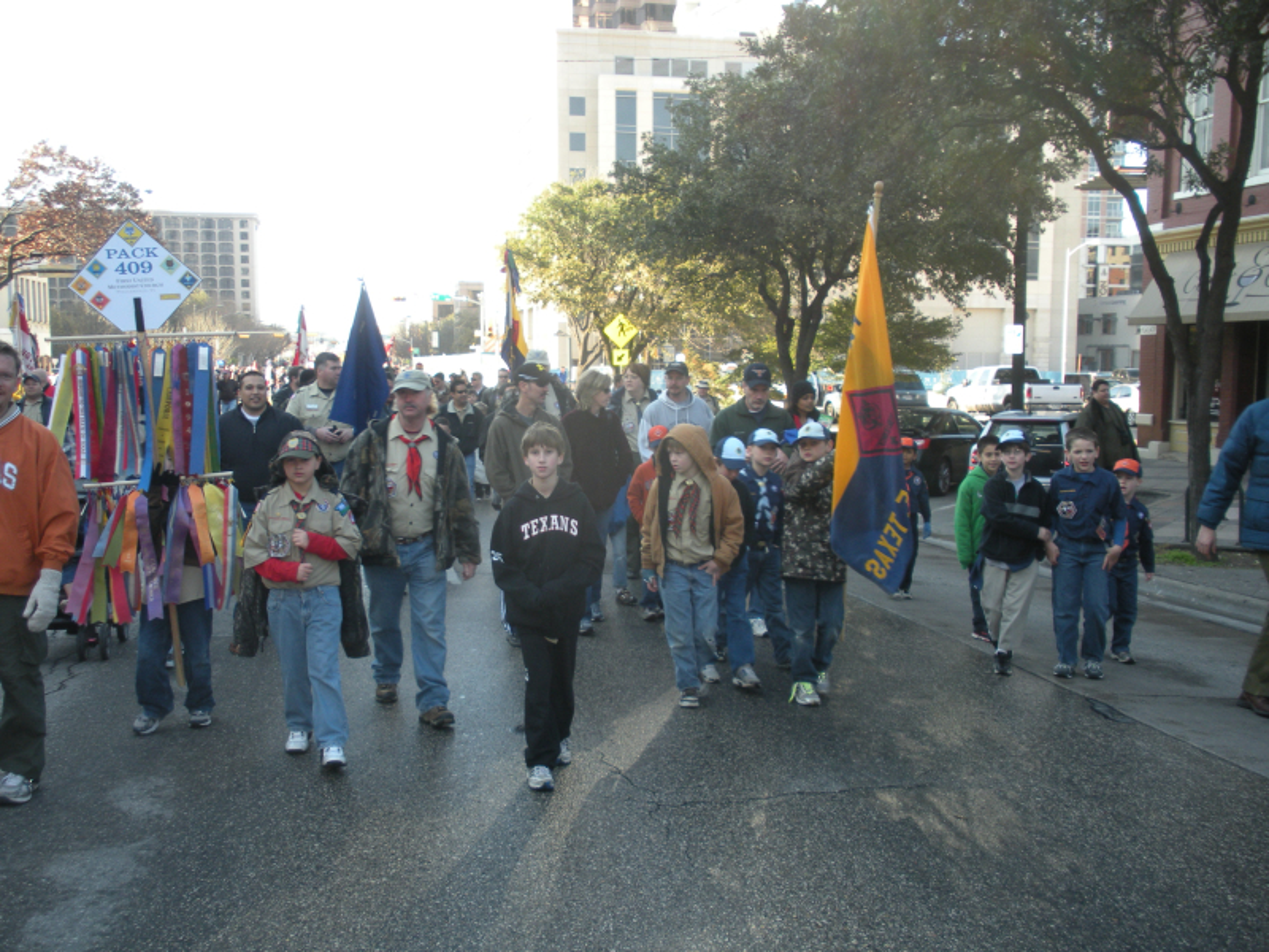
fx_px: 1320
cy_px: 476
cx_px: 634
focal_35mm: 36
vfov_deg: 39.7
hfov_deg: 51.4
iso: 88
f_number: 3.5
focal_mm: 6.3
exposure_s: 1/90.6
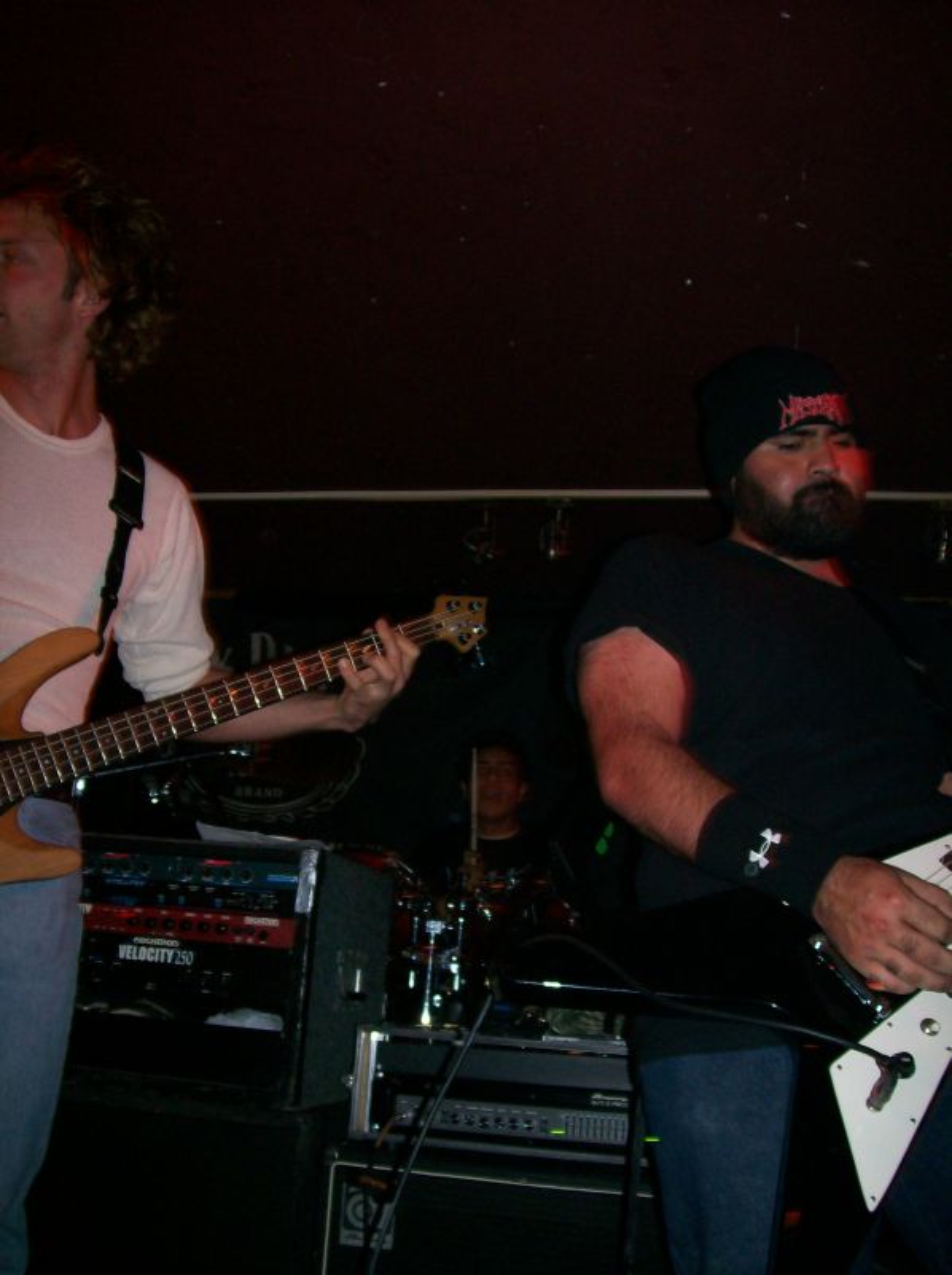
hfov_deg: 39.6
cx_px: 476
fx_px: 1323
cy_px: 638
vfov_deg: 51.4
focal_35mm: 36
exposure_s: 1/64
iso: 80
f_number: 2.7
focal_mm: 6
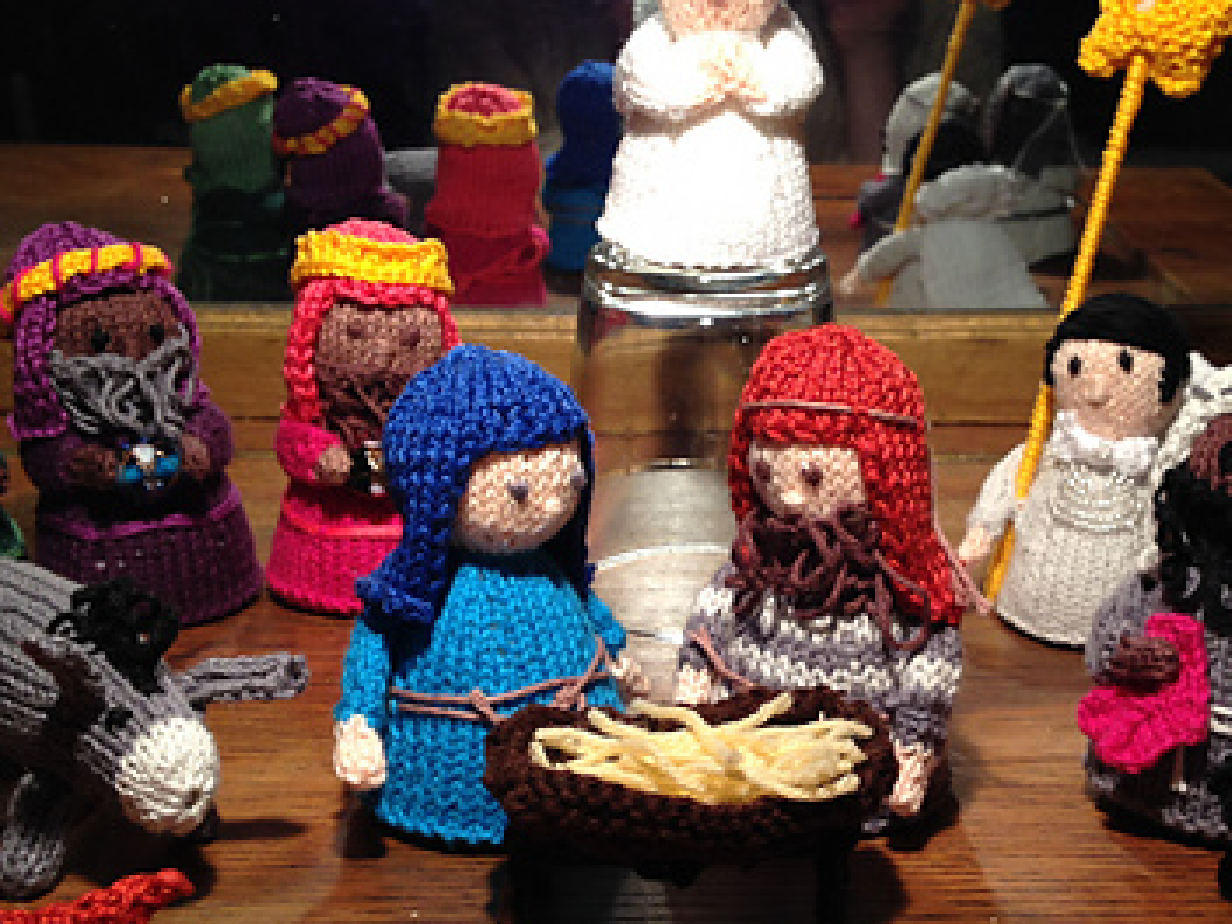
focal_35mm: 60
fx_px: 2135
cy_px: 612
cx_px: 756
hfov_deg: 32.1
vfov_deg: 24.3
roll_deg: -1.4
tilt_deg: -22.7
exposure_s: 1/30
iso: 50
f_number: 2.4
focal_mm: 4.12
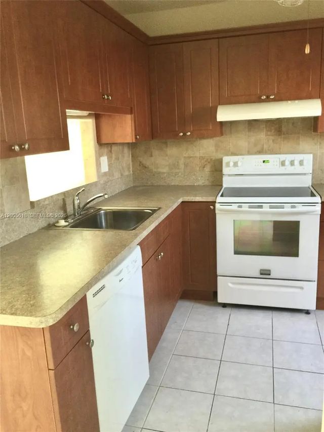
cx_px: 162
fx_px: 362
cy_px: 216
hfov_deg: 48.2
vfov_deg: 61.7
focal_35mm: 29
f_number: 2.2
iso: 80
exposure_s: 1/4
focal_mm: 4.15
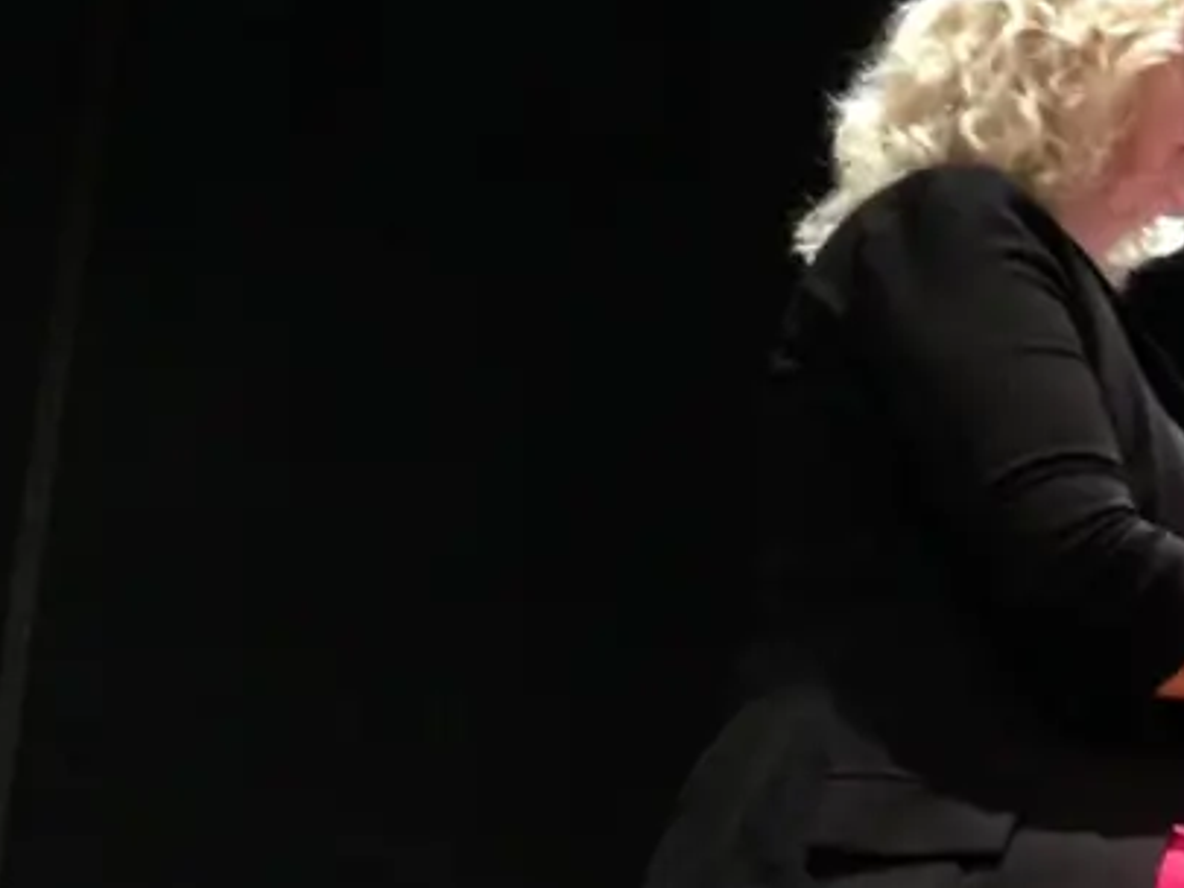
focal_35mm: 114
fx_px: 3900
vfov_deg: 13.0
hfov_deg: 15.4
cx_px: 1962
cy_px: 453
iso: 250
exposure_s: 1/20
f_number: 2.4
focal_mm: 4.12
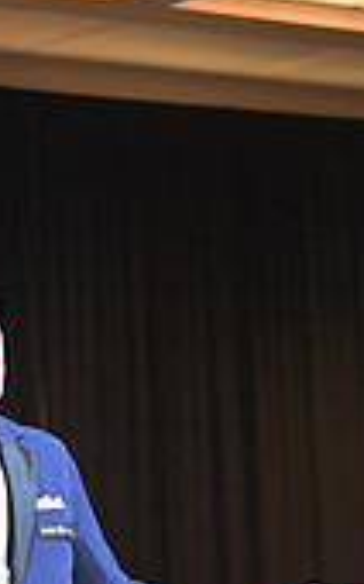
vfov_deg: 8.2
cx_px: 249
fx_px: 3991
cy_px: 921
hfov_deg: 5.2
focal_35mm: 251
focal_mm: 72
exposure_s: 1/200
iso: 2000
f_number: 4
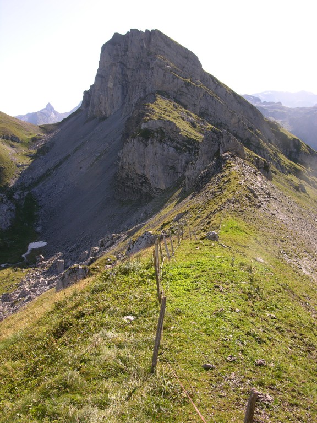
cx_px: 158
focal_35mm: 35
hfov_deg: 40.7
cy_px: 212
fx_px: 427
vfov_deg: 52.6
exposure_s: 1/156
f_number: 5
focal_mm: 8.9
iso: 50
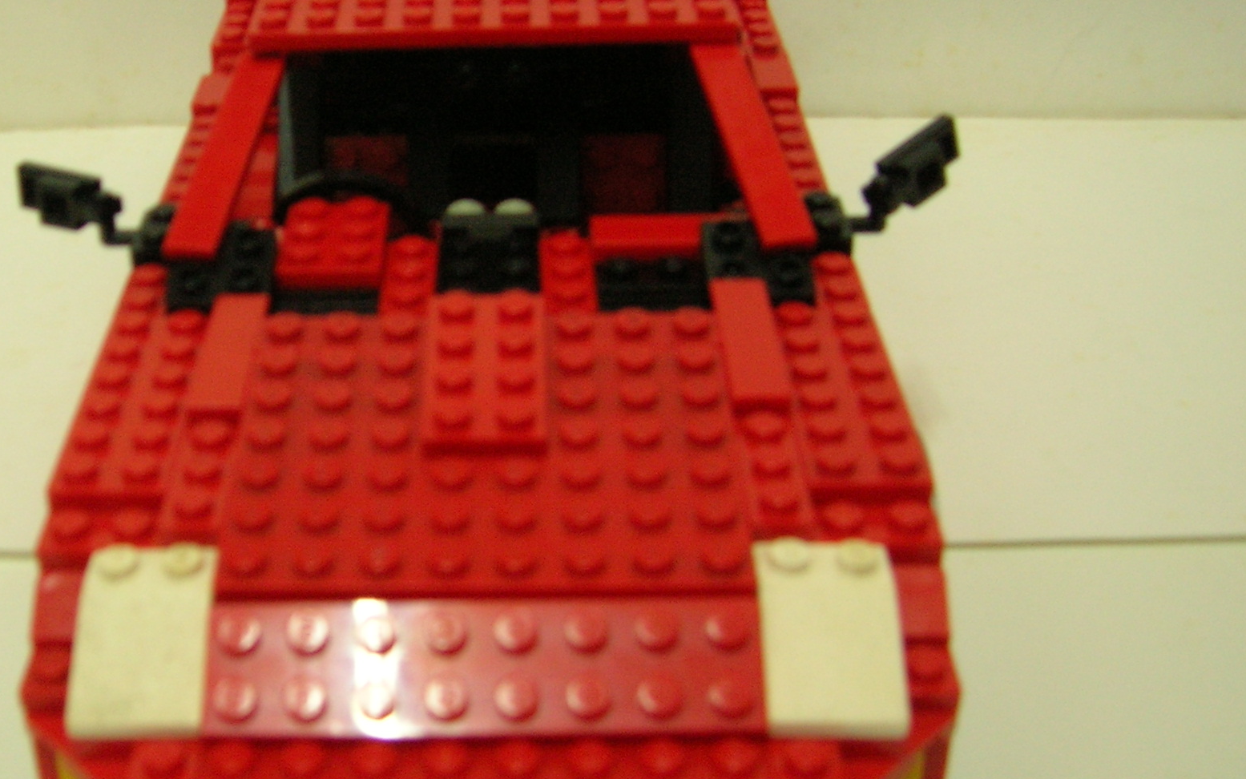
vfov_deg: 24.4
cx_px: 383
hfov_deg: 37.6
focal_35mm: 53
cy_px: 359
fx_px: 1800
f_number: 2.9
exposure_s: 1/3.9
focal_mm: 5.7
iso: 109
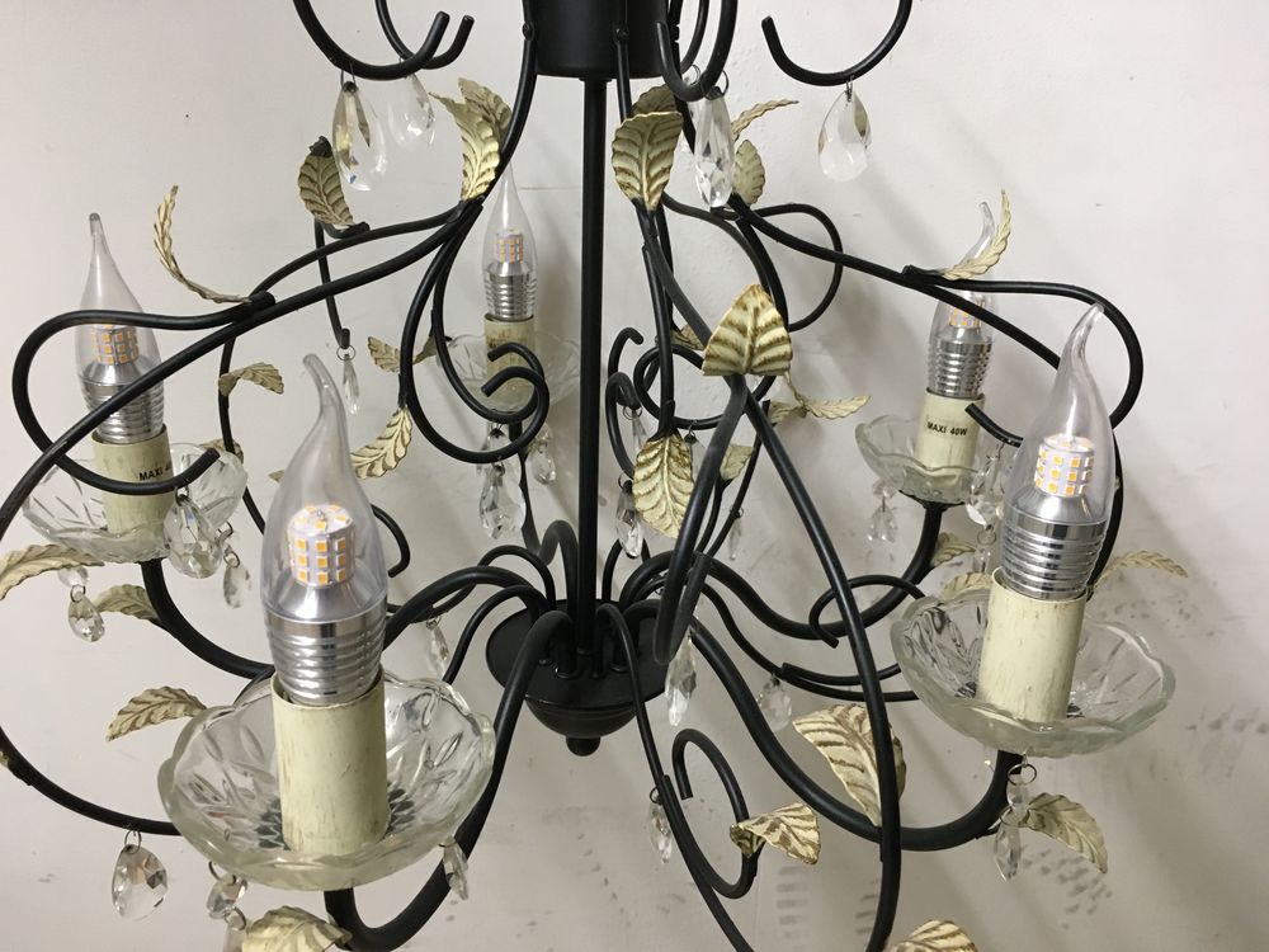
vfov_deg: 48.2
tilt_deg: -27.6
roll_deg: -0.2
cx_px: 634
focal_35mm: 29
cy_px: 476
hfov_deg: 61.7
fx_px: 1063
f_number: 2.2
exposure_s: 1/33
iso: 200
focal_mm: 4.15
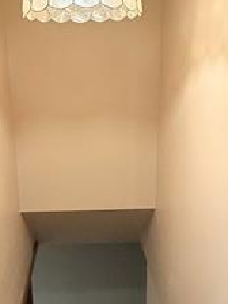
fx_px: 422
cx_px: 104
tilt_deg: -18.2
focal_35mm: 48
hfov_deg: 30.3
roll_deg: +0.1
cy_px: 197
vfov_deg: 39.3
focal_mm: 2.22
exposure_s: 1/60
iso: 500
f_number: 2.2
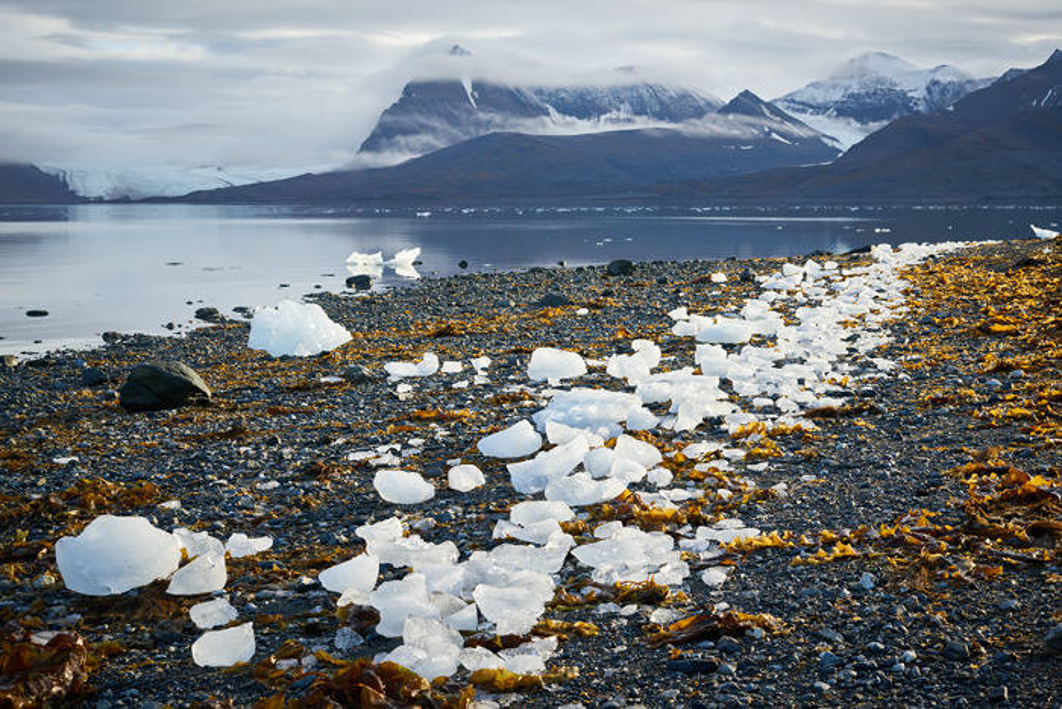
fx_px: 1475
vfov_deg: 27.0
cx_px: 531
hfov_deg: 39.6
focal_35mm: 50
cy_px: 354
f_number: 11
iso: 200
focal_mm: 50
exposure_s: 1/100
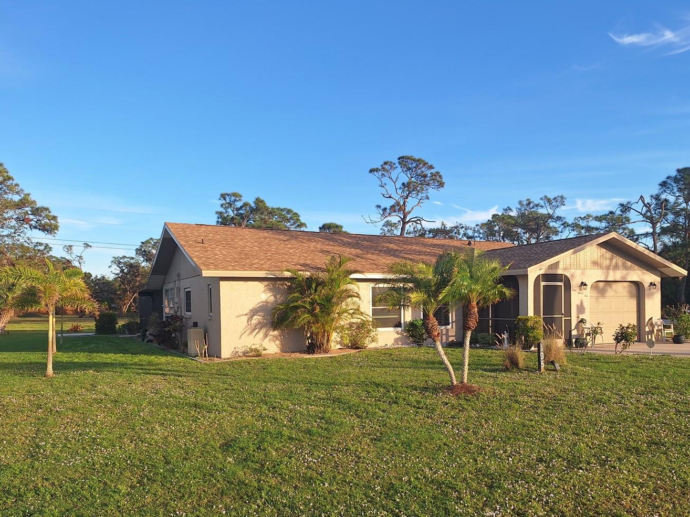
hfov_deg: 62.9
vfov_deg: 49.5
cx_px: 413
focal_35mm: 28
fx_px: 558
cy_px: 310
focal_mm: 5.54
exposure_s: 1/1149
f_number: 1.8
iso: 40
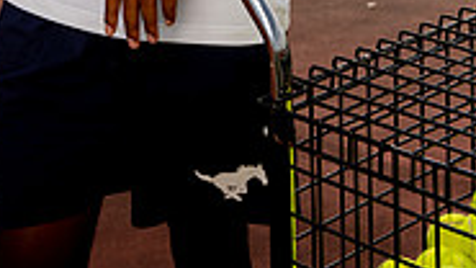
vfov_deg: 9.3
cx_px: 203
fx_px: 1514
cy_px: -307
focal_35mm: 120
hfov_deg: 17.9
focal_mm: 47
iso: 50
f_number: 6.3
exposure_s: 1/250
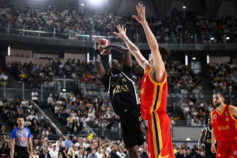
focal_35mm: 70
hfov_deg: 28.8
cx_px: 118
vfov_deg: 19.4
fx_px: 461
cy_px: 79
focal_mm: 70
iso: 4000
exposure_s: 1/1250
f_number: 2.8
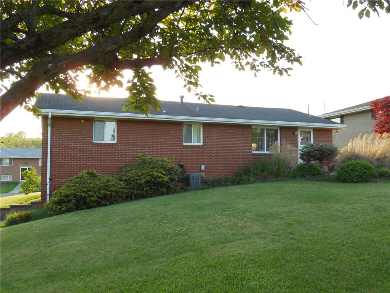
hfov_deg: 56.8
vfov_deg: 44.2
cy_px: 146
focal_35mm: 32
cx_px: 195
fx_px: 361
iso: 160
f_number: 2.8
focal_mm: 5.7
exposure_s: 1/250
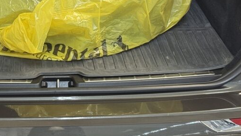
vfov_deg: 11.2
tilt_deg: -14.2
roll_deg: +0.6
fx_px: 677
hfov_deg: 20.0
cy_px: -27
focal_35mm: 106
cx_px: 60
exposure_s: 1/54
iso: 250
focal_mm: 6.76
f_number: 1.78
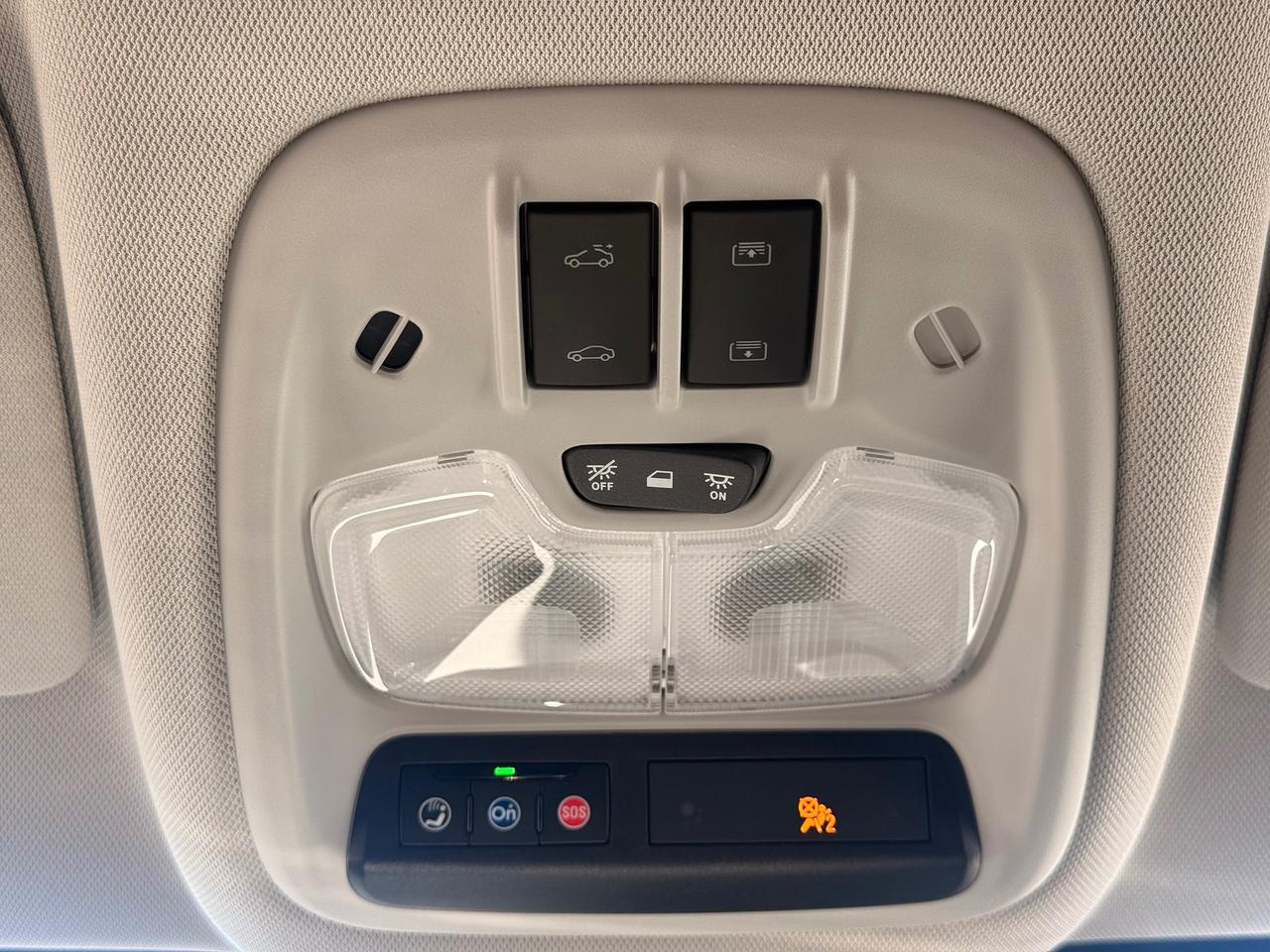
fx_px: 1761
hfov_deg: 39.7
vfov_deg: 30.3
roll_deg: -1.1
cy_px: 476
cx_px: 635
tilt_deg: +42.6
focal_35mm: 48
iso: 64
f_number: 1.78
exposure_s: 1/206
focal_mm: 6.76
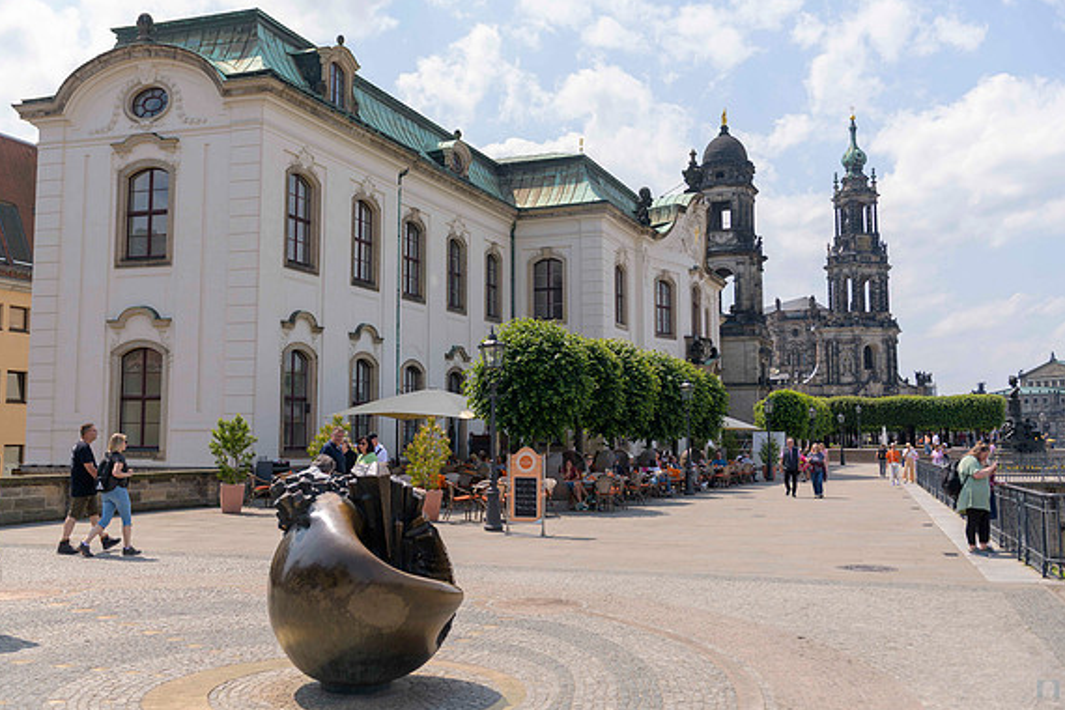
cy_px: 356
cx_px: 532
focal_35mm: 35
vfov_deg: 37.9
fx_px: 1035
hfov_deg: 54.4
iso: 64
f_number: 5
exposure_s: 1/400
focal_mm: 34
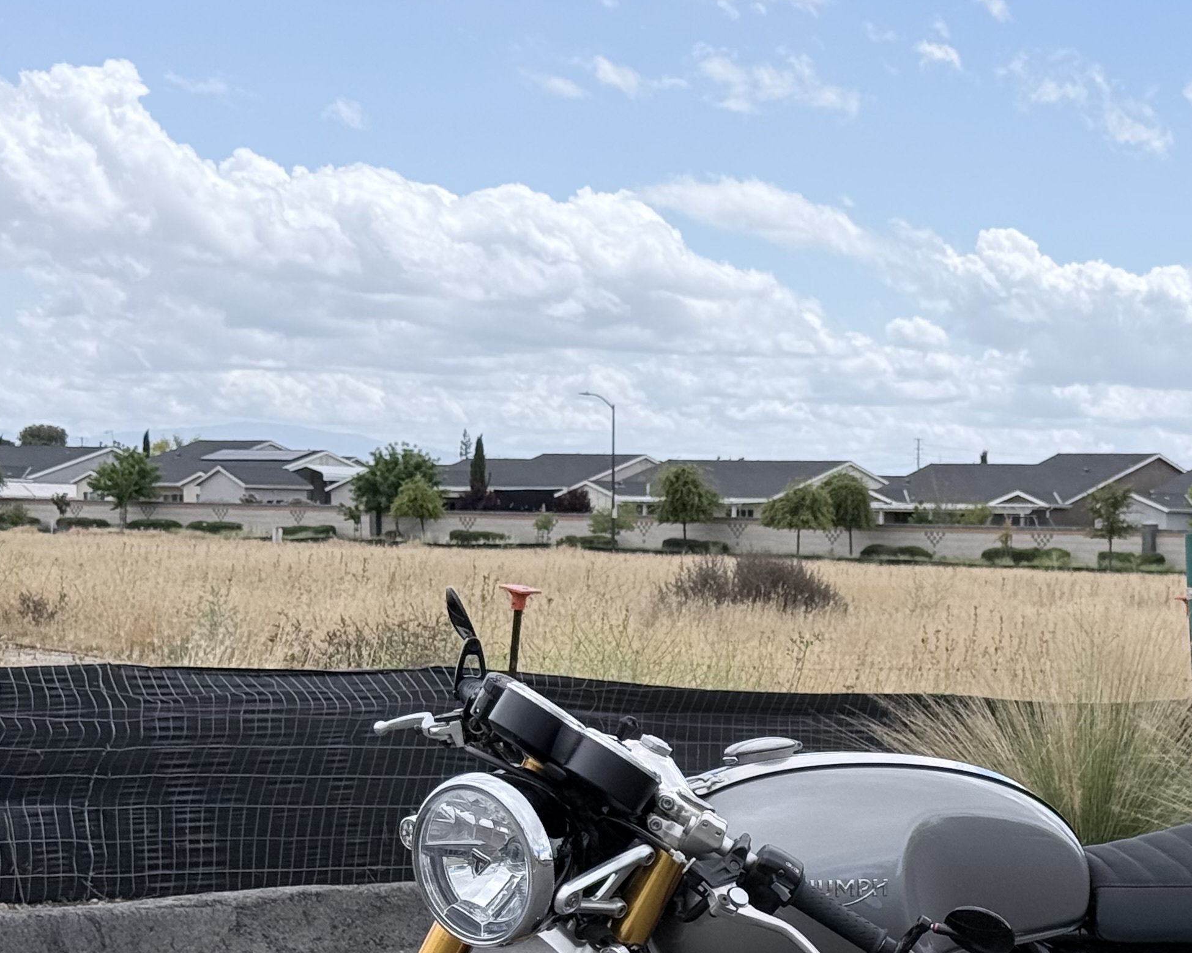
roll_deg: -0.9
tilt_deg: -5.3
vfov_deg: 15.7
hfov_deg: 19.3
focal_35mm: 97
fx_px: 3422
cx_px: 1111
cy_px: 851
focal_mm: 6.76
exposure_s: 1/5208
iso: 64
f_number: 1.78
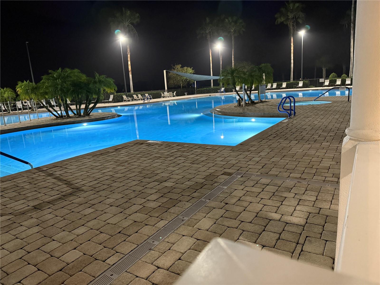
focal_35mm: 24
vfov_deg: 56.8
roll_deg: +3.3
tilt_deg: -11.4
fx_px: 263
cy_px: 142
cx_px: 190
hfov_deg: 71.6
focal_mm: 6.76
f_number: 1.78
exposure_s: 1/40
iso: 1000
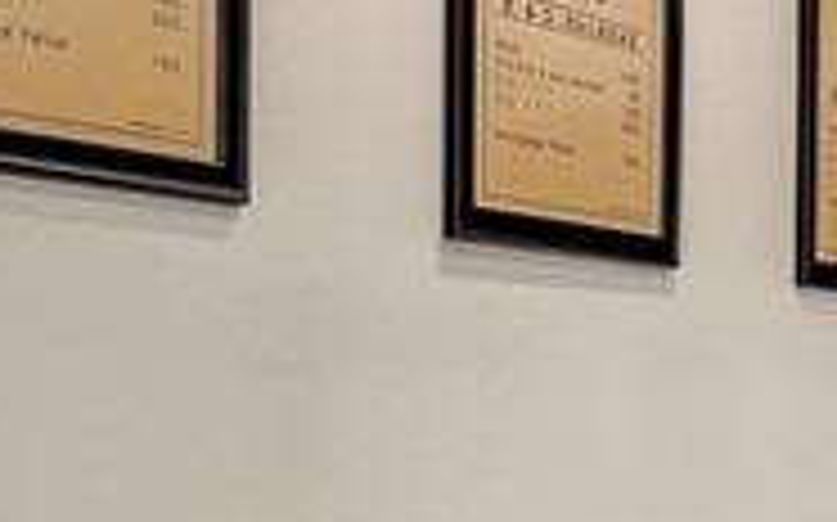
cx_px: 549
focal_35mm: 84
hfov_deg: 24.5
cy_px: 418
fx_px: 1915
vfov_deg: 15.4
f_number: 5.6
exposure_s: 1/4
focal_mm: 10
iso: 100
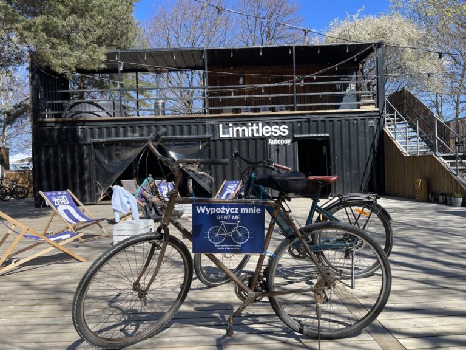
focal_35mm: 25
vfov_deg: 54.9
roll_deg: +0.9
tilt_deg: +1.2
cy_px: 175
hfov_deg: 69.4
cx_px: 233
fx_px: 337
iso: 32
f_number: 1.6
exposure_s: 1/1534
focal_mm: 5.1
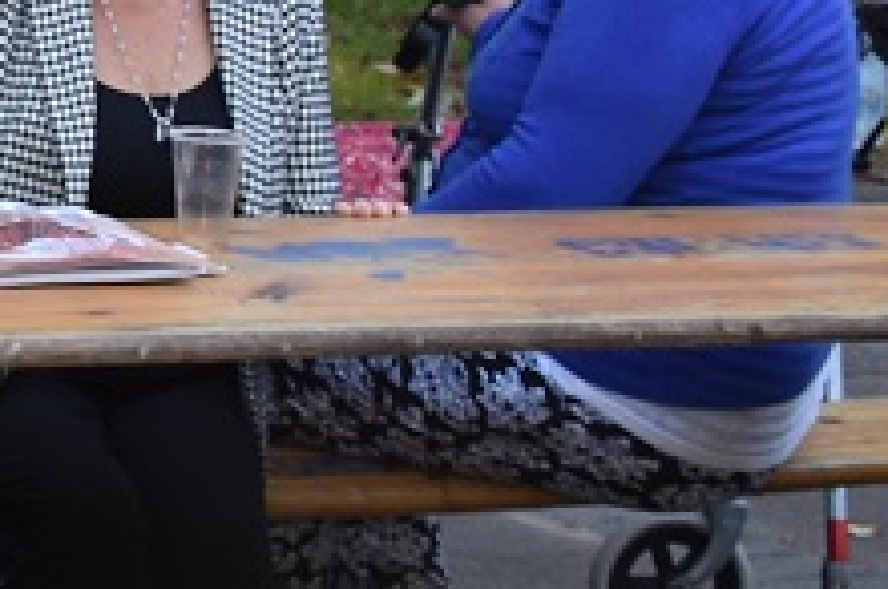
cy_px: -206
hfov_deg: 8.6
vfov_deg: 6.6
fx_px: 5049
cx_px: -1631
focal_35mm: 205
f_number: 5
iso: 200
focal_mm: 20
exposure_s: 1/100
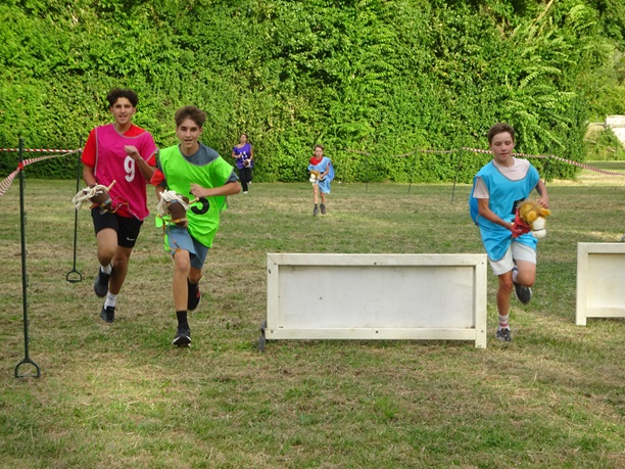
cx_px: 312
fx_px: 1842
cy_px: 234
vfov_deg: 14.5
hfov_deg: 19.3
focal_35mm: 102
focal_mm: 17.49
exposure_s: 1/125
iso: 80
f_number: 5
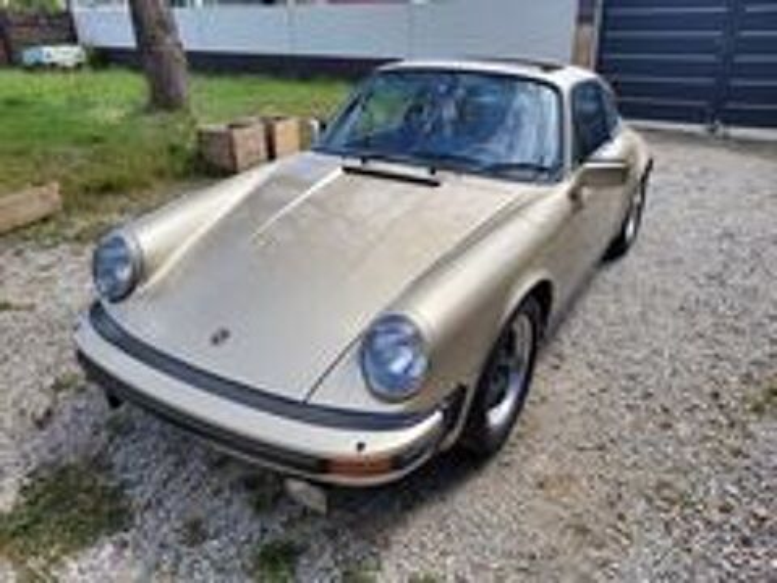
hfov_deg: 67.3
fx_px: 584
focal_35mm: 26
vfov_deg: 53.1
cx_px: 388
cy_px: 292
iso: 40
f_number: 1.8
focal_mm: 5.4
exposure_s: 1/1601
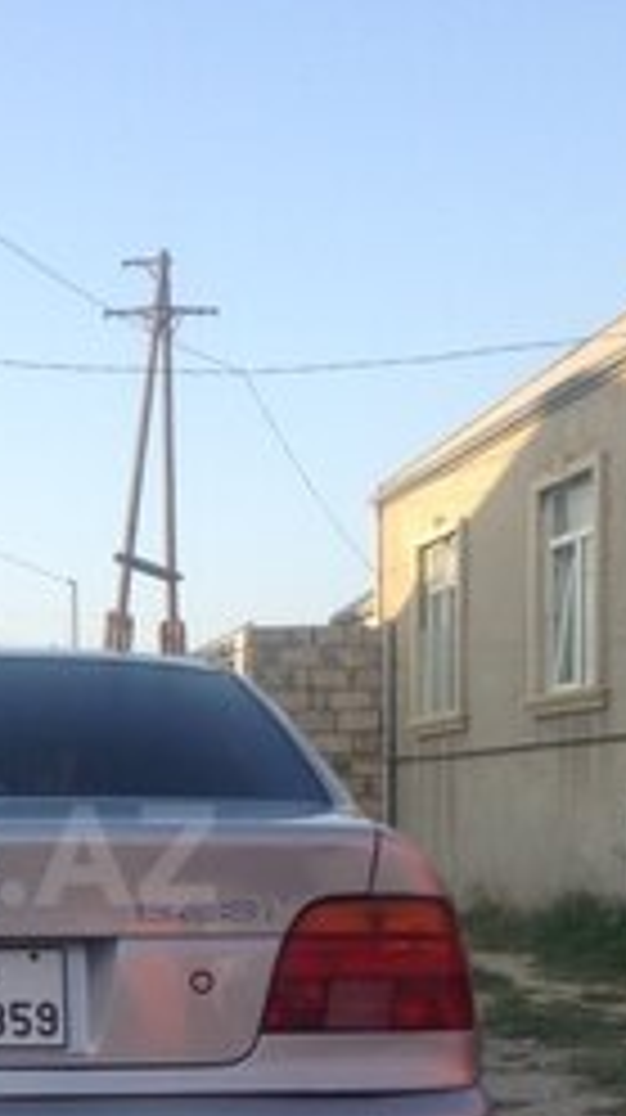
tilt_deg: -0.1
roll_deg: -0.7
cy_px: 855
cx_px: -131
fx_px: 2130
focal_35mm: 72
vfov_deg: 28.9
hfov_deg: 16.0
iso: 50
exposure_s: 1/547
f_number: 2.4
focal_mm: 4.12
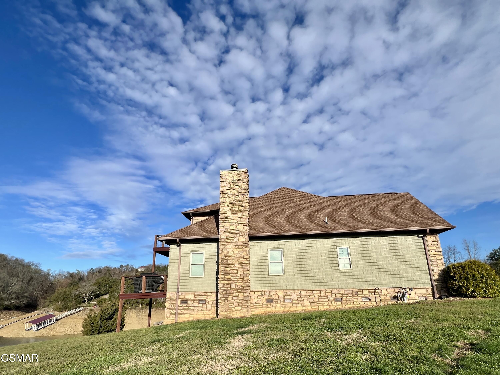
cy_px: 188
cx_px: 250
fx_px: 188
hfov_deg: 106.2
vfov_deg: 89.9
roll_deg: +2.5
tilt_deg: +16.1
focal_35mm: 13
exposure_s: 1/1876
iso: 32
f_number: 1.8
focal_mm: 1.57
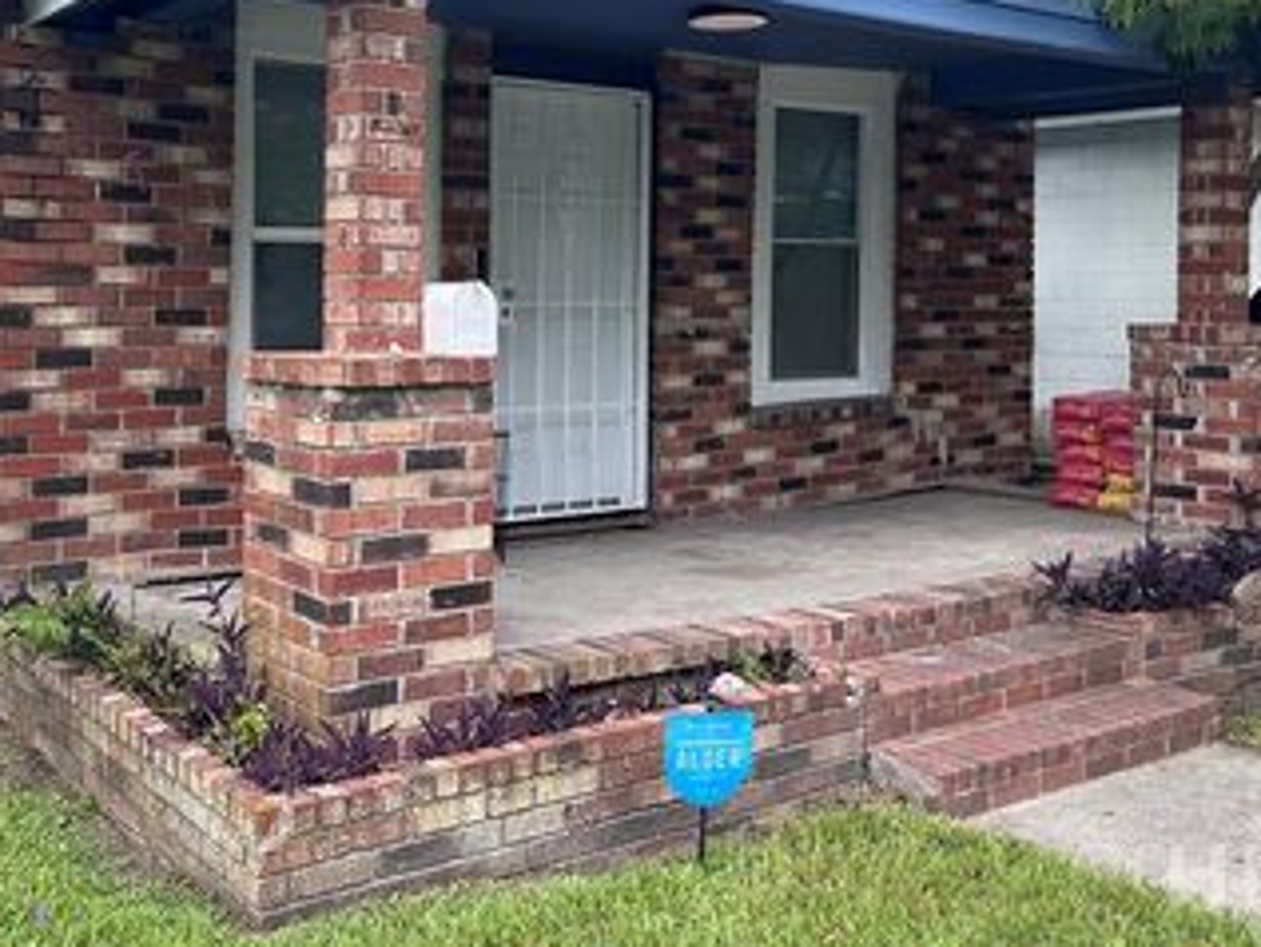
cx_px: 442
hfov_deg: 45.2
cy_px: 284
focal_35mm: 41
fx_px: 1494
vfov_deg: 34.7
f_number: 1.5
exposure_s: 1/1009
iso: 50
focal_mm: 5.7
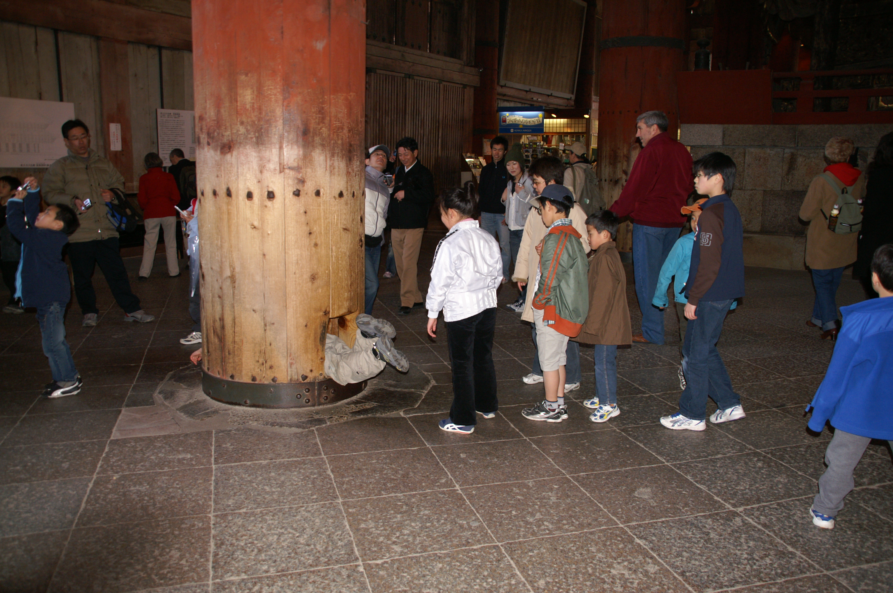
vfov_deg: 39.9
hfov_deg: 57.3
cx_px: 446
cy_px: 296
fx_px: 818
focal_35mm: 33
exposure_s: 1/60
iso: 400
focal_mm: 22
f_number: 4
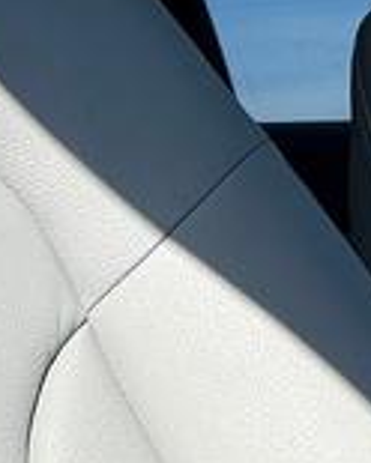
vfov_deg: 10.0
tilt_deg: +4.5
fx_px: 2649
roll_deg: +2.0
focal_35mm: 193
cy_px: 114
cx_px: 868
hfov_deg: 7.5
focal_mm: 6.76
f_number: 1.78
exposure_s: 1/3953
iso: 80
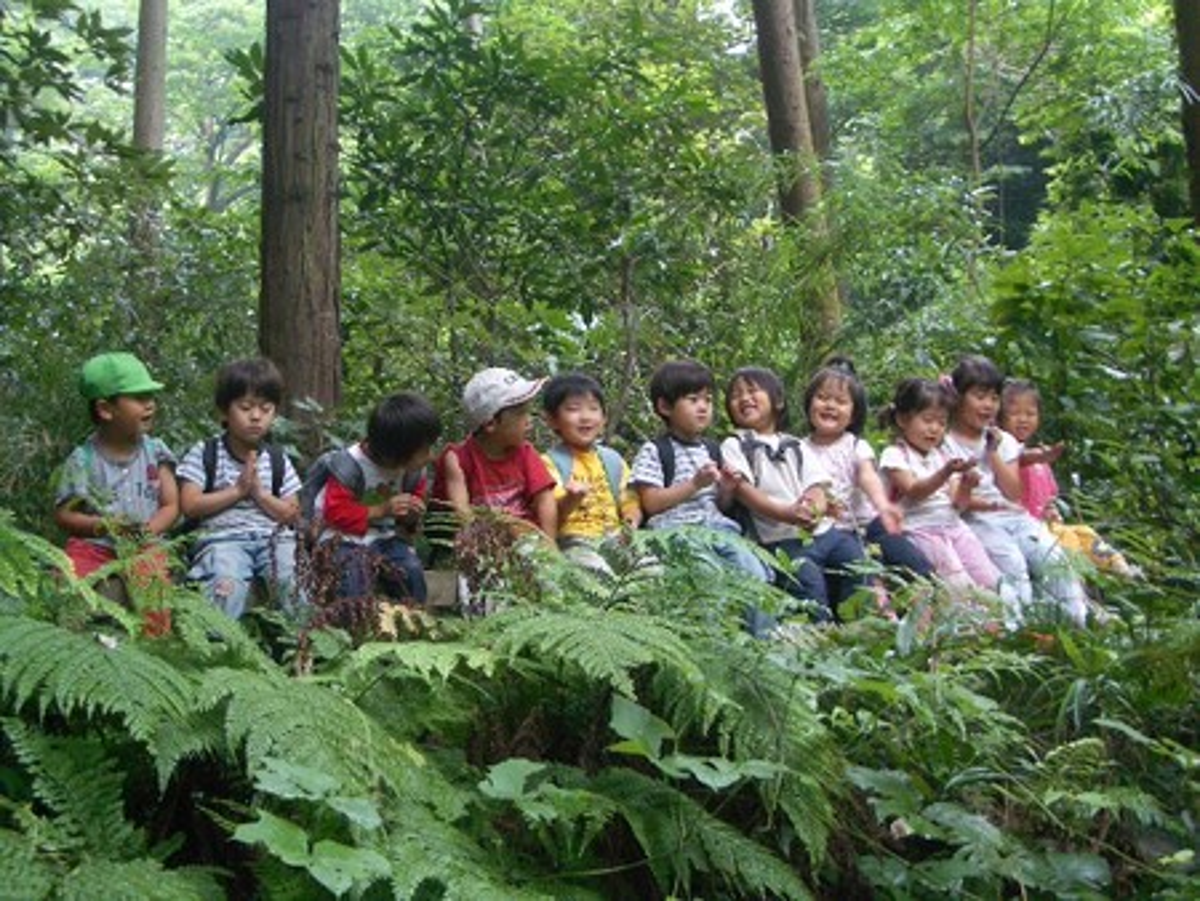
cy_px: 450
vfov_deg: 29.7
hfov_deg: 38.9
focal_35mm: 49
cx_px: 600
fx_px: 1700
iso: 100
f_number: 3.1
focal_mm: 8.2
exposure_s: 1/25
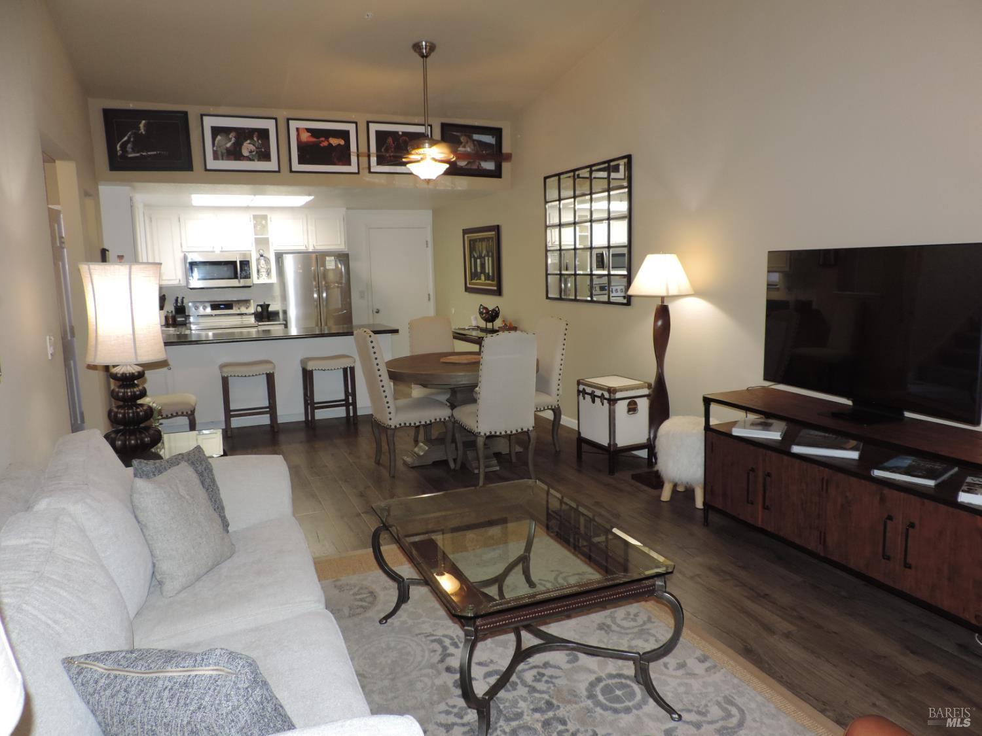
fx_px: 681
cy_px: 368
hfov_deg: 71.6
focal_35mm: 24
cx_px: 491
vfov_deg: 56.8
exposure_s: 1/30
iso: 200
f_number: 3
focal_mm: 4.3
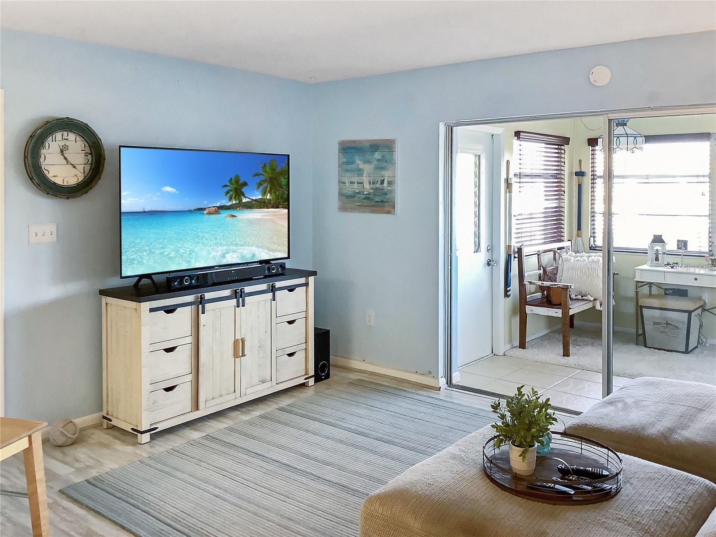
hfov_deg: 58.4
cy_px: 268
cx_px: 358
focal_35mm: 31
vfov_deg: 45.4
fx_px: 641
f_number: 2.4
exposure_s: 1/60
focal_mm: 3.3
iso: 200
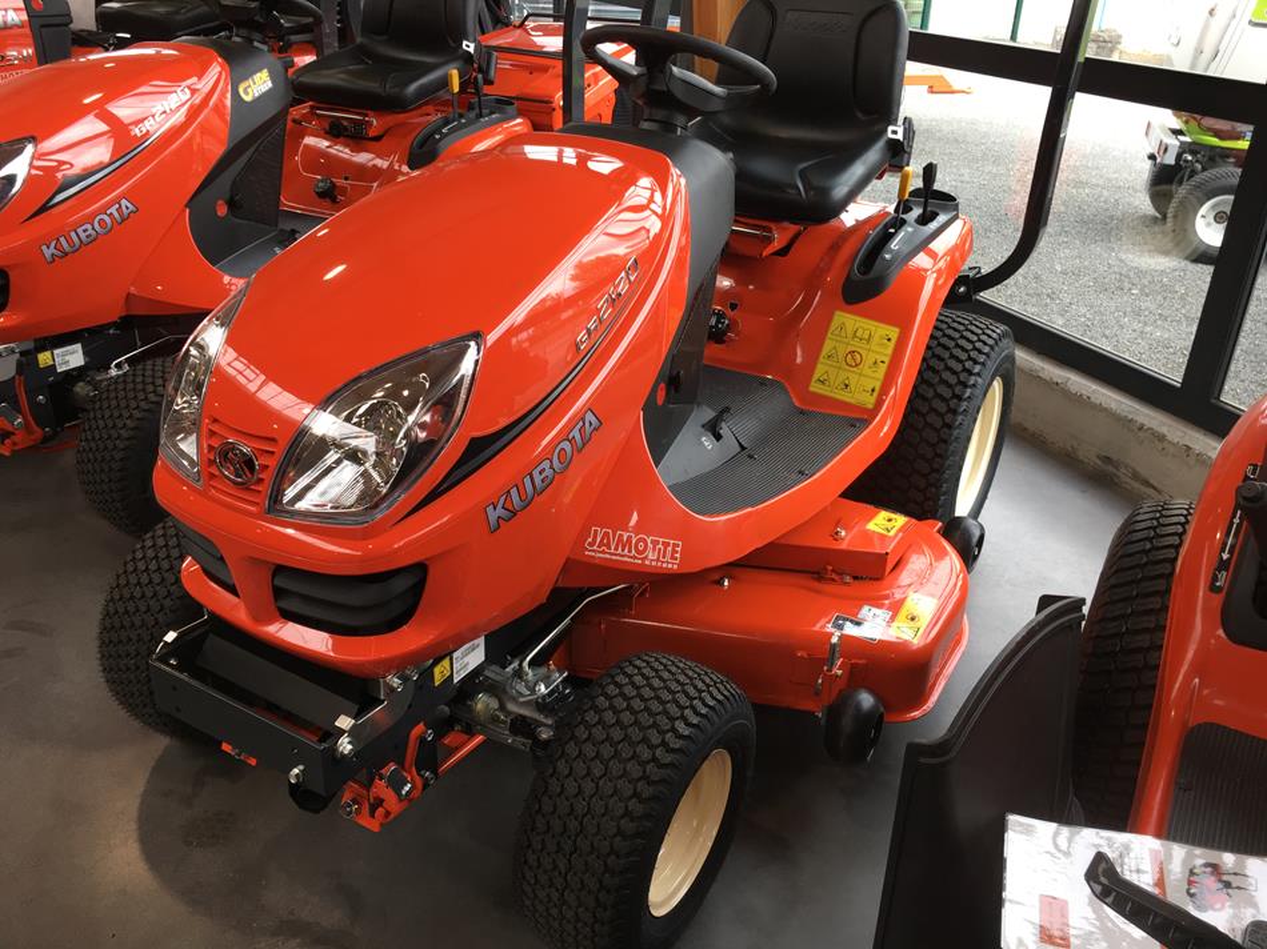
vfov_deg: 48.2
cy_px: 474
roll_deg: -1.7
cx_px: 634
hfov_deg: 61.7
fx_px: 1061
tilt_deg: -26.0
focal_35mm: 29
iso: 40
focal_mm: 4.15
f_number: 2.2
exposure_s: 1/100
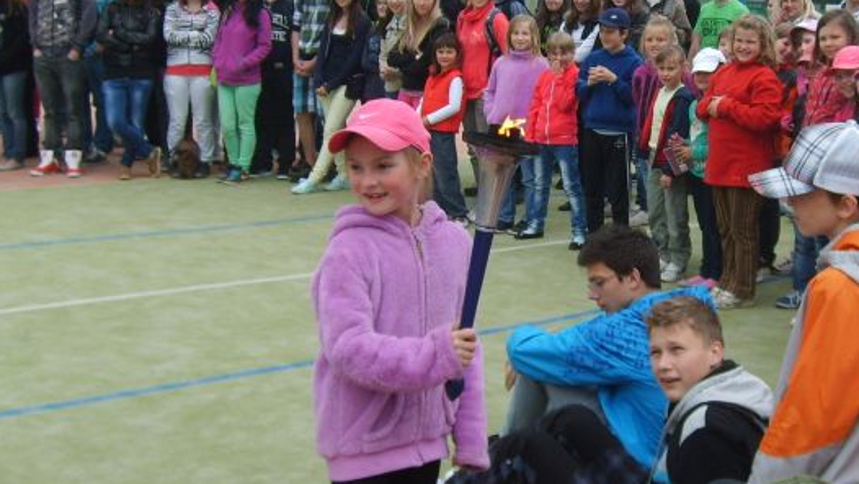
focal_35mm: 58
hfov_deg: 35.6
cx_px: 593
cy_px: 185
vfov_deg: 20.7
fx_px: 1321
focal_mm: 5.8
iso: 50
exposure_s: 1/350
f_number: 2.8
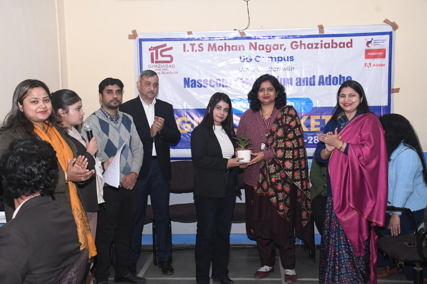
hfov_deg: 43.6
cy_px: 142
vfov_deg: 29.9
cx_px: 214
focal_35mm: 45
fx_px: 534
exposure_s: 1/125
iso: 2500
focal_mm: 30
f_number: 6.3
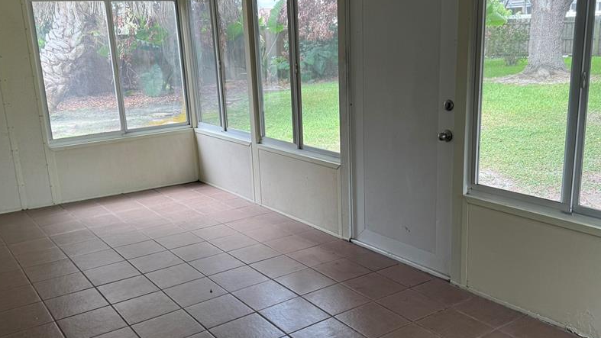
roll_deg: +2.6
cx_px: 296
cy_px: 175
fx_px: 542
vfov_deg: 34.7
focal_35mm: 34
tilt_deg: -15.1
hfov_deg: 58.0
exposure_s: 1/121
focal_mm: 6.76
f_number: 1.78
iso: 64
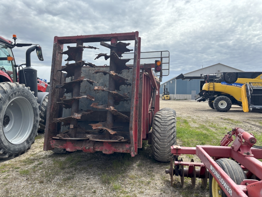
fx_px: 197
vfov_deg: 53.1
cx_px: 131
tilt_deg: -0.2
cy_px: 98
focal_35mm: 26
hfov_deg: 67.3
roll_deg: -1.4
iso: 50
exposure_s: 1/1458
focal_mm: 5.96
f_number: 1.6
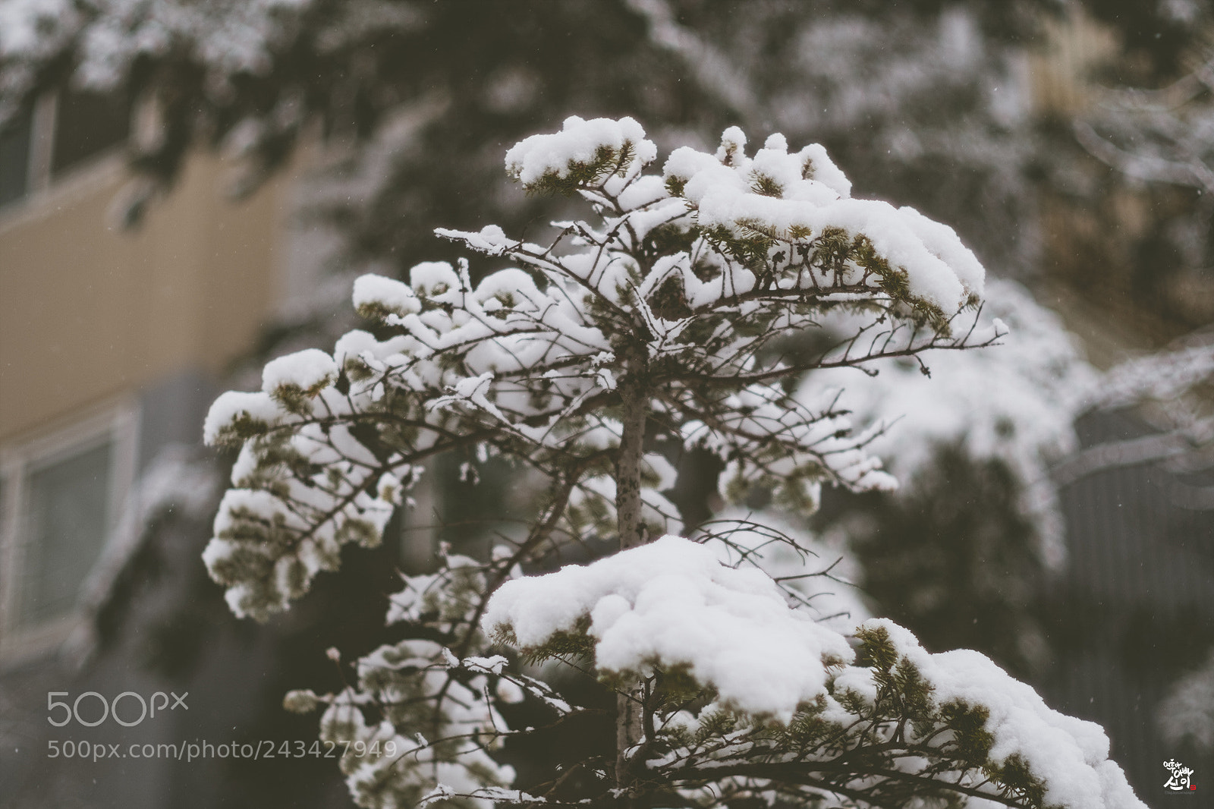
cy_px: 404
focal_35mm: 38
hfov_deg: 50.7
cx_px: 607
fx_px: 1281
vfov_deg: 35.0
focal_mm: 25
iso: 400
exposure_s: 1/500
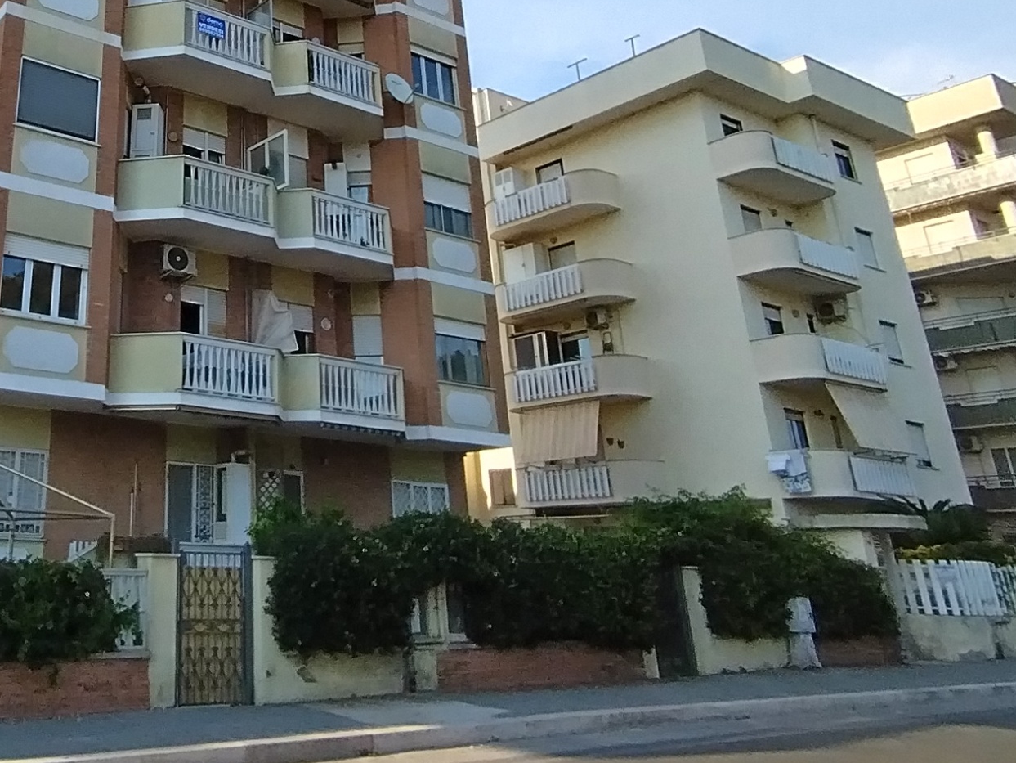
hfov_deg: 48.7
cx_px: 163
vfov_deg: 39.1
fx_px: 1028
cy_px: 146
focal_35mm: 35
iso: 100
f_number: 2.2
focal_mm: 1.42
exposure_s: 1/1246
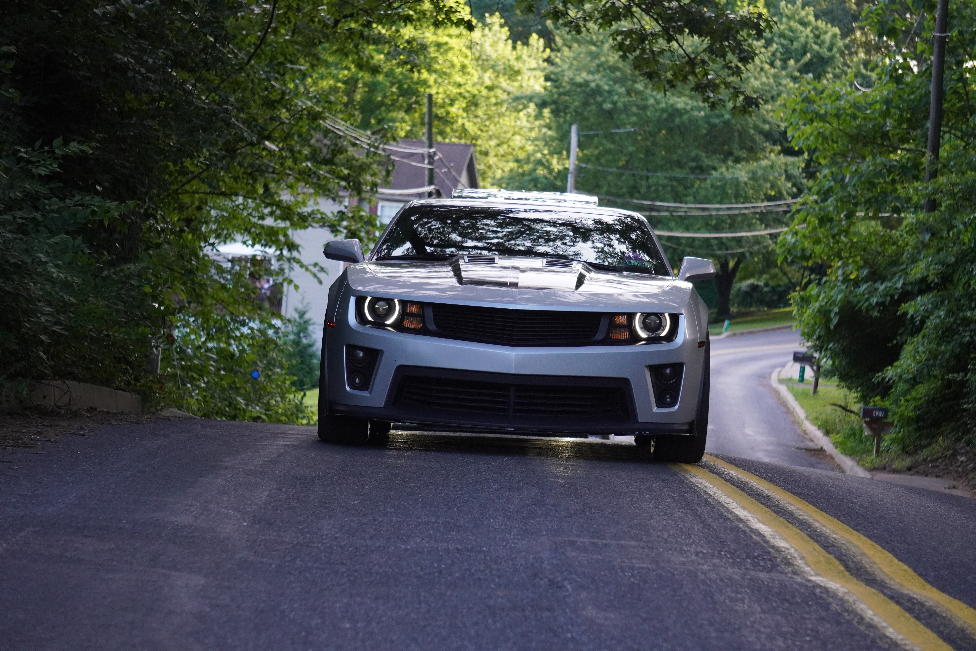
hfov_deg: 15.5
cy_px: 326
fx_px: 3578
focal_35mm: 132
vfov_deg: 10.4
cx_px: 488
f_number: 5
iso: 1600
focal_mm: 88
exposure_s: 1/640
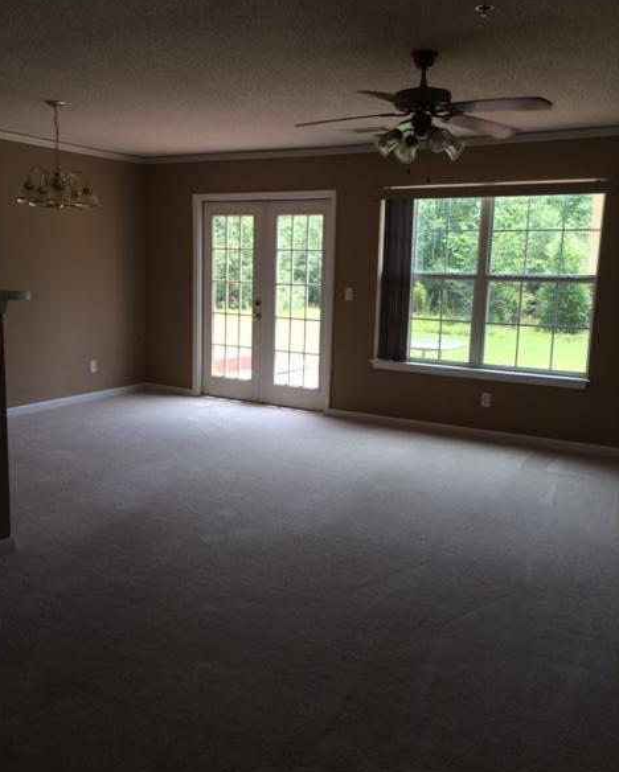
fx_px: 709
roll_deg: +0.4
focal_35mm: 31
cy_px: 386
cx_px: 304
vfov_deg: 57.1
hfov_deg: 47.2
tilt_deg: -10.4
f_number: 2.2
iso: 32
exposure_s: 1/154
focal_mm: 4.15
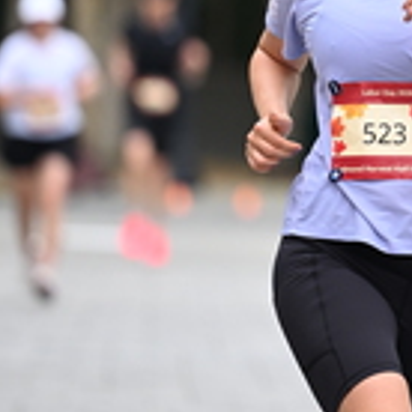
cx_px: 473
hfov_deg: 2.9
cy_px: 63
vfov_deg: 2.9
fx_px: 7999
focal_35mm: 594
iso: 640
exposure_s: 1/2000
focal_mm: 175
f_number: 2.8
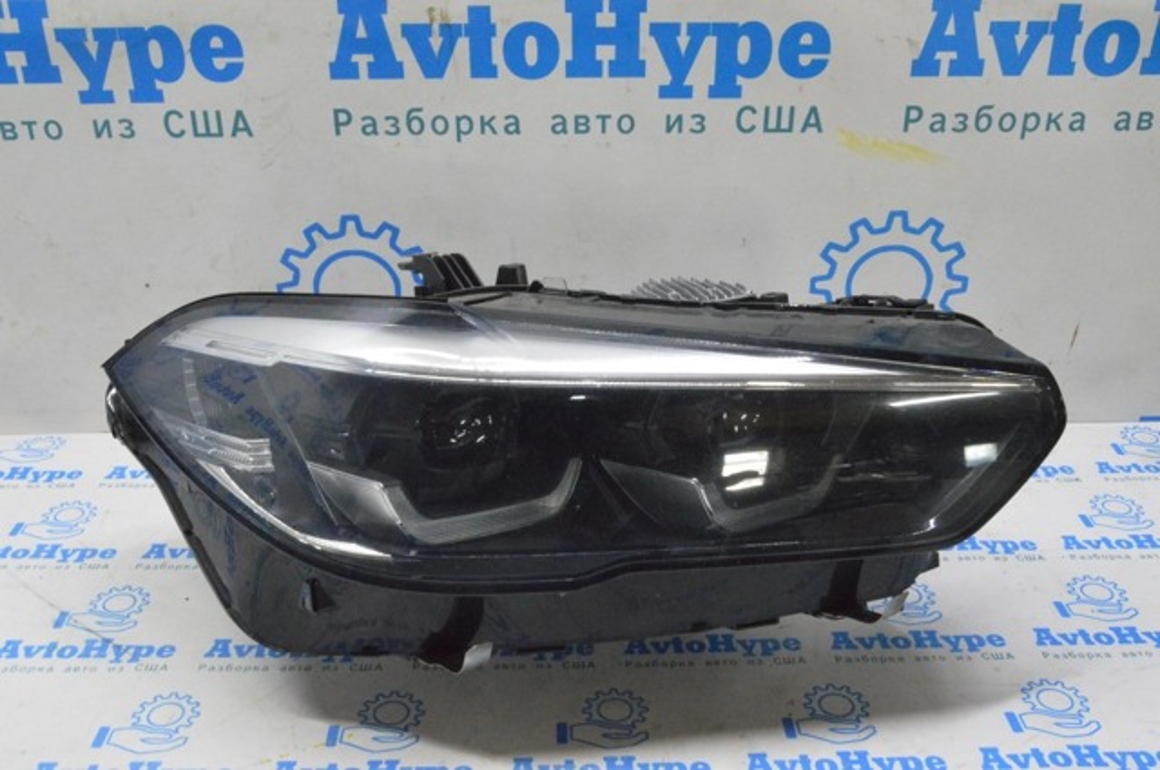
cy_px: 385
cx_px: 580
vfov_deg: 36.8
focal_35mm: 36
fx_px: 1159
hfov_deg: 53.2
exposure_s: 1/20
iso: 6400
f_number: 20
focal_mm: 24
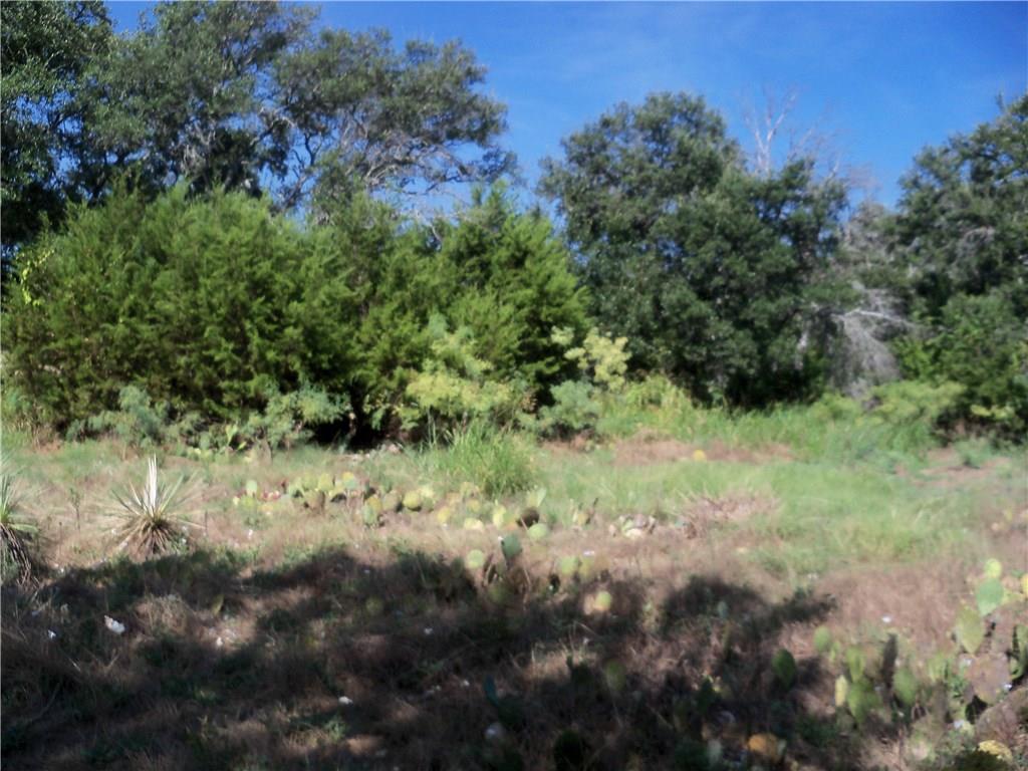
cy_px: 386
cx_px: 514
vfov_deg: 40.7
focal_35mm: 35
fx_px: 1039
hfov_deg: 52.6
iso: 64
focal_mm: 6.2
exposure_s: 1/800
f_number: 3.5
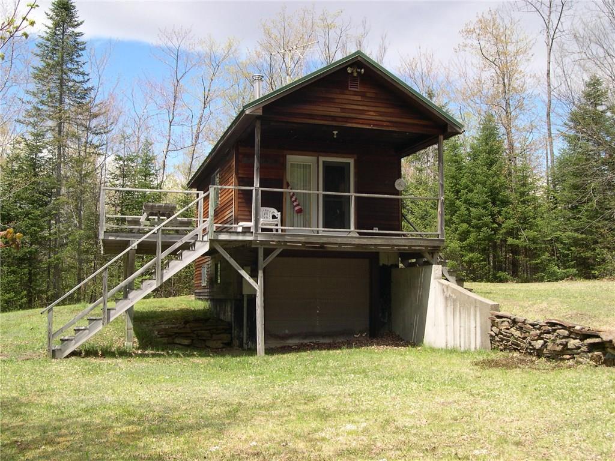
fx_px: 675
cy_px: 230
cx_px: 308
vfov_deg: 37.7
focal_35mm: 38
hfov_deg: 49.0
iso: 100
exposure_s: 1/100
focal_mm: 8
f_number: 7.6
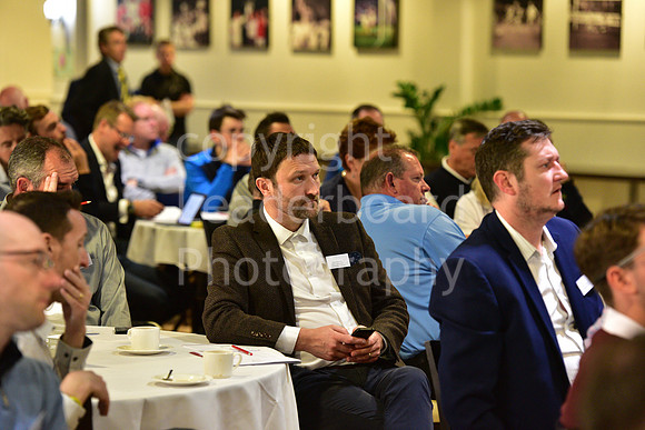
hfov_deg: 13.2
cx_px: 322
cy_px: 215
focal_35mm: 155
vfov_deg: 8.9
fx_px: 2778
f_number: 4
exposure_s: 1/100
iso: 2500
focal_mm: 155
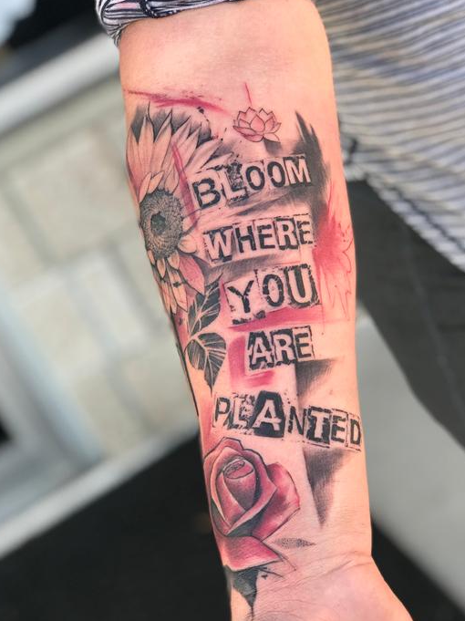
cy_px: 347
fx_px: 1201
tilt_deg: -26.3
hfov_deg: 21.9
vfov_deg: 29.0
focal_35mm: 67
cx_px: 249
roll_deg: +26.3
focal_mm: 6.6
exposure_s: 1/93
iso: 25
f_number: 2.8
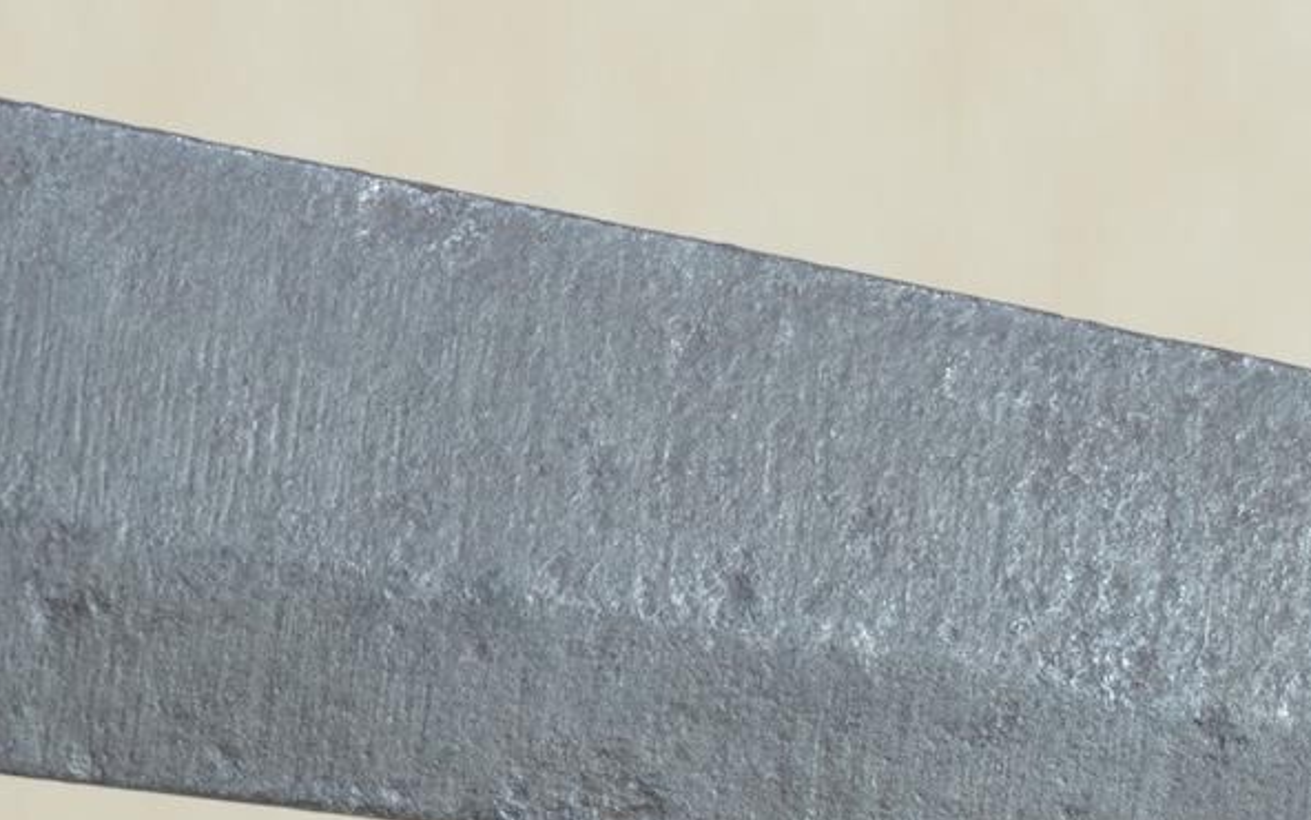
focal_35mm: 343
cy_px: 460
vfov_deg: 3.8
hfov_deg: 6.1
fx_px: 12262
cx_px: 450
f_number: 11
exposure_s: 1/2
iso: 400
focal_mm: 95
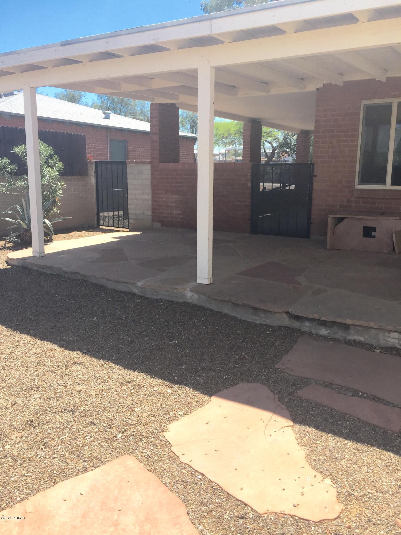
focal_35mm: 29
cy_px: 268
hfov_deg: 48.2
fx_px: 448
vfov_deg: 61.7
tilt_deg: -7.0
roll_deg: -0.1
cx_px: 200
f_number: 2.2
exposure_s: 1/1364
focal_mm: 4.15
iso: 32
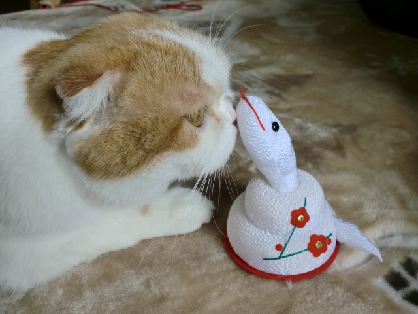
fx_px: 423
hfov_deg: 52.6
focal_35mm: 35
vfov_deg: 40.7
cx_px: 209
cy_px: 157
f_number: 3.1
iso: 125
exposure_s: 1/60
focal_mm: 6.3
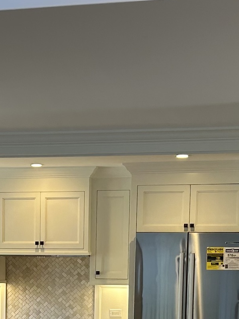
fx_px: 921
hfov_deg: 14.6
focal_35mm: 100
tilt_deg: -6.3
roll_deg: -0.9
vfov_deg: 19.0
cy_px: 335
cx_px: 24
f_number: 1.5
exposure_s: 1/120
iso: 50
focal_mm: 5.7
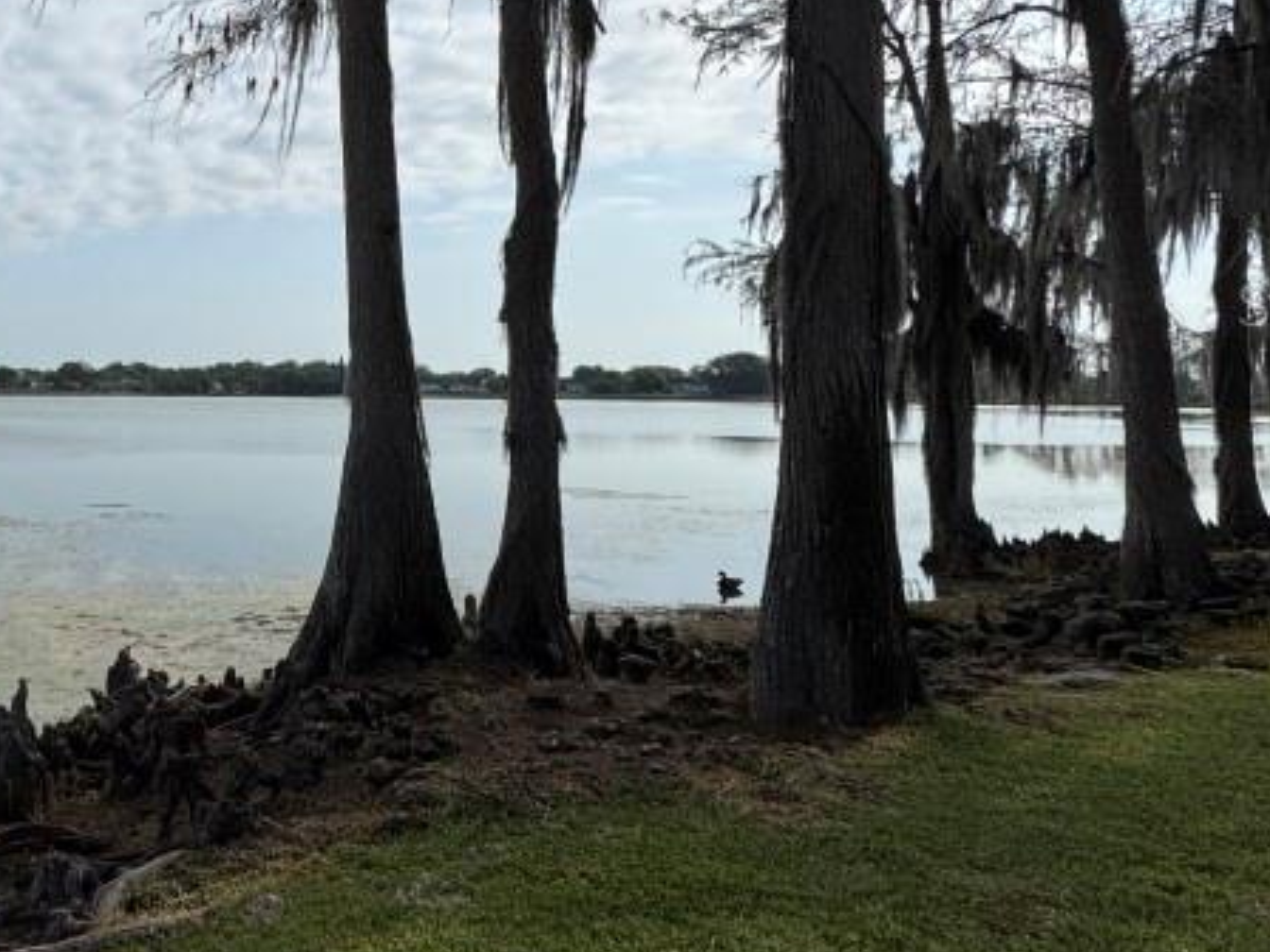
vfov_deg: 43.4
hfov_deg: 48.6
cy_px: 303
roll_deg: -0.8
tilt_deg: +3.9
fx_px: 1174
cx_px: 54
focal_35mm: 32
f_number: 2.2
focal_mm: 2.22
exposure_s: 1/3906
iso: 40
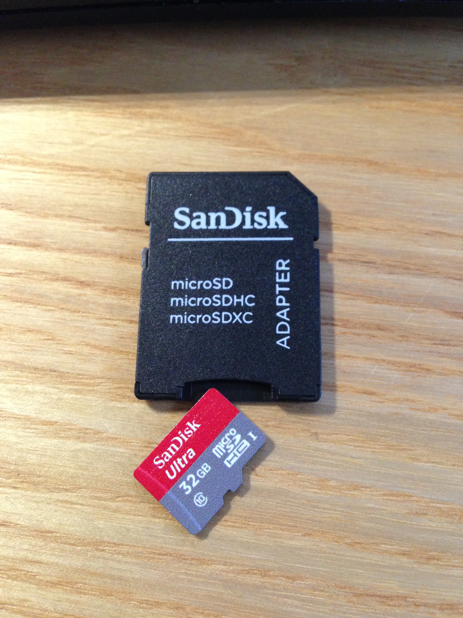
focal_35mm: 33
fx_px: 589
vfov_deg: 55.4
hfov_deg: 42.9
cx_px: 232
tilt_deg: -73.5
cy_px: 309
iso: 320
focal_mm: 4.12
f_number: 2.4
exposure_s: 1/20
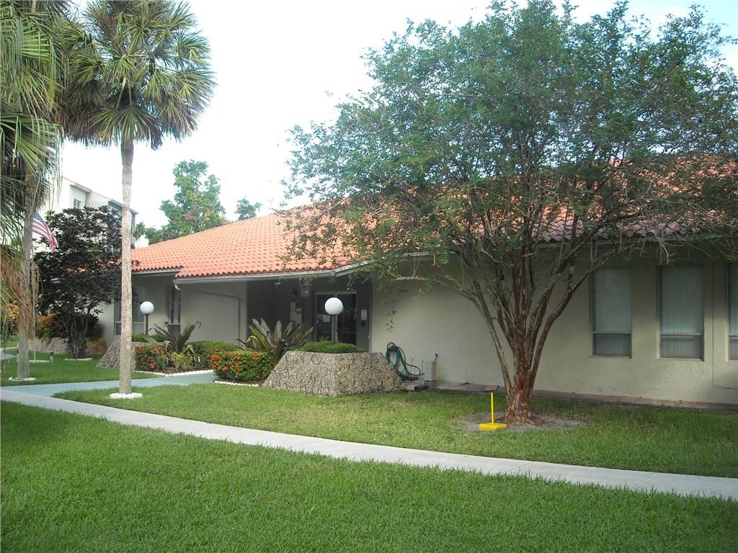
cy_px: 276
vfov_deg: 40.7
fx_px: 746
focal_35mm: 35
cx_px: 369
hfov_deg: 52.6
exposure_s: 1/176
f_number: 2.8
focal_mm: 5.7
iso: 64
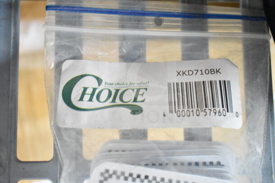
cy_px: 92
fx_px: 355
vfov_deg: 29.0
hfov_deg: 42.3
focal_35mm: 46
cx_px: 138
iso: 10000
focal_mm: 31
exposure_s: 1/50
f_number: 4.2
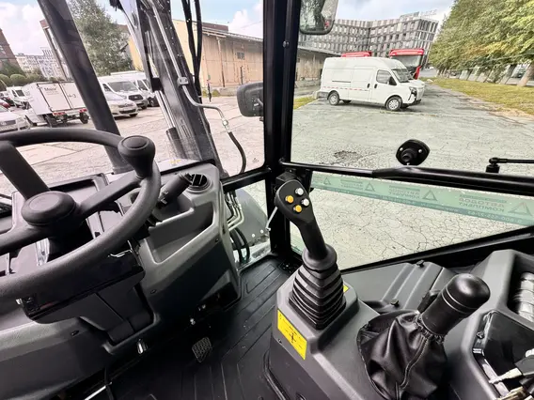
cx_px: 267
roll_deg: +1.6
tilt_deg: -29.8
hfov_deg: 102.1
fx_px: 216
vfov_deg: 85.7
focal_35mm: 14
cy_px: 200
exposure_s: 1/110
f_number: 2.2
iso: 40
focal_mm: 2.22
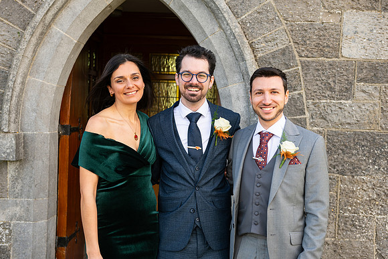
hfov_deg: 41.1
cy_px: 130
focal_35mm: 48
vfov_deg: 28.1
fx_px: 517
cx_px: 194
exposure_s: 1/160
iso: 160
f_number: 5
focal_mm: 48
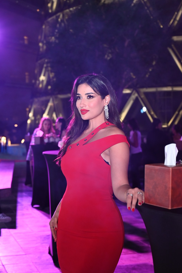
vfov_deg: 36.9
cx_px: 88
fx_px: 409
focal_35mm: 54
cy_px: 137
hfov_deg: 25.1
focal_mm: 47
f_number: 4
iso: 1250
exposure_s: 1/60
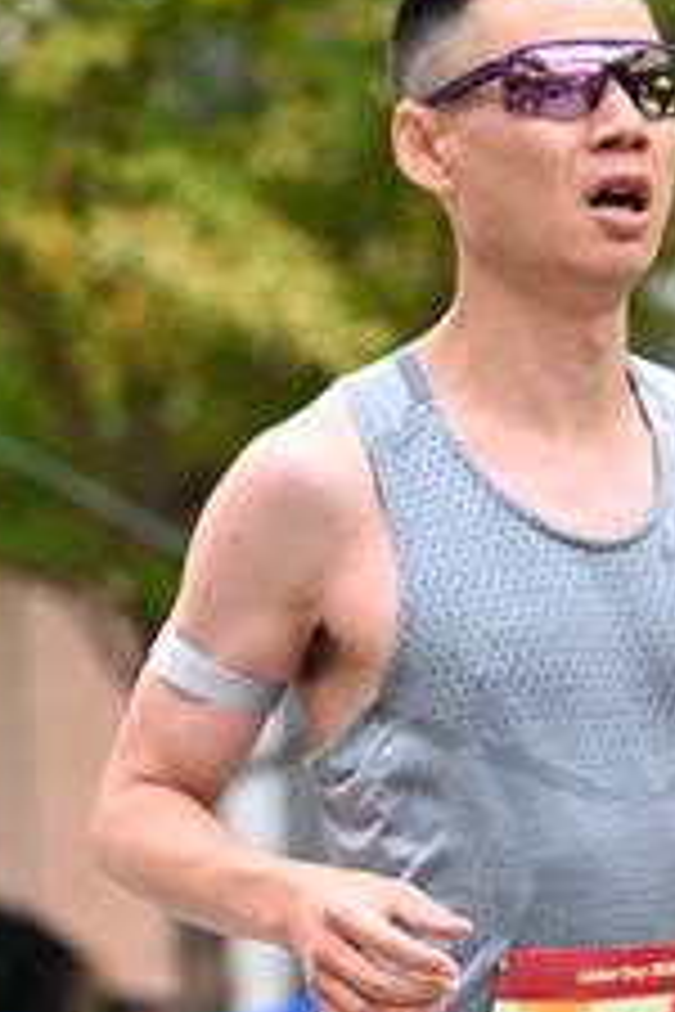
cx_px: 178
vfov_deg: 10.4
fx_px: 5568
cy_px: 810
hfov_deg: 6.9
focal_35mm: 198
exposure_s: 1/800
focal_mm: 81
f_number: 2.8
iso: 1600
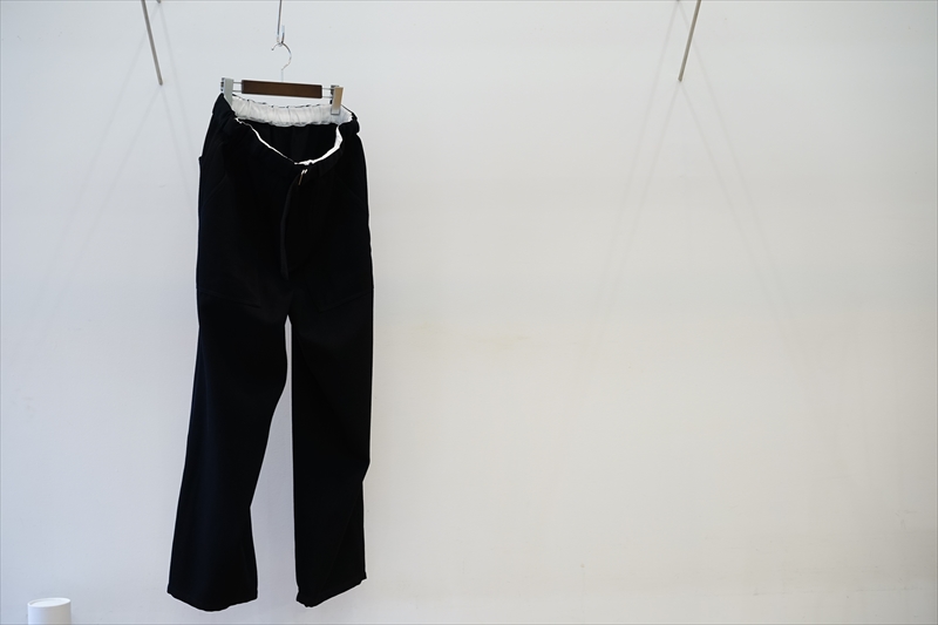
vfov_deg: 24.6
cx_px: 469
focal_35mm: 55
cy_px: 312
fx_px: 1433
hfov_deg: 36.3
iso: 500
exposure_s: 1/60
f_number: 4
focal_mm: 55
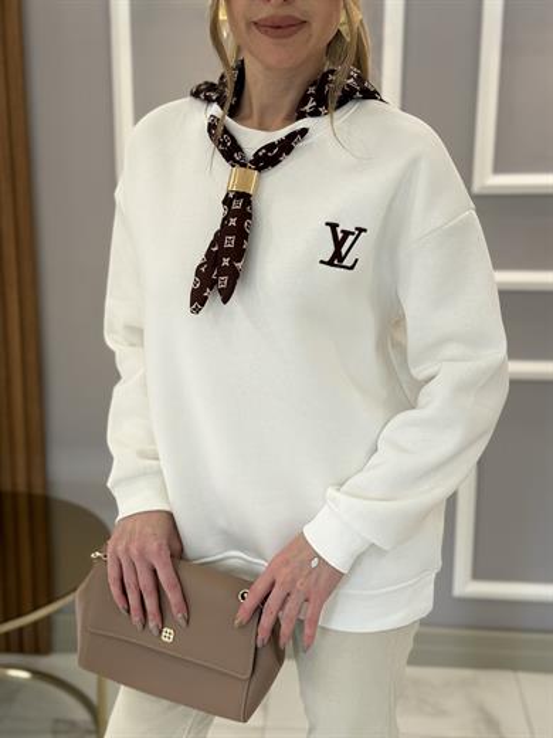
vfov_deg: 39.7
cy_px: 369
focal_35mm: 48
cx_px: 276
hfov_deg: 30.3
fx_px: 1022
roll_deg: -0.4
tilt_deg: -12.8
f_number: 1.78
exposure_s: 1/122
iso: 50
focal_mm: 6.76
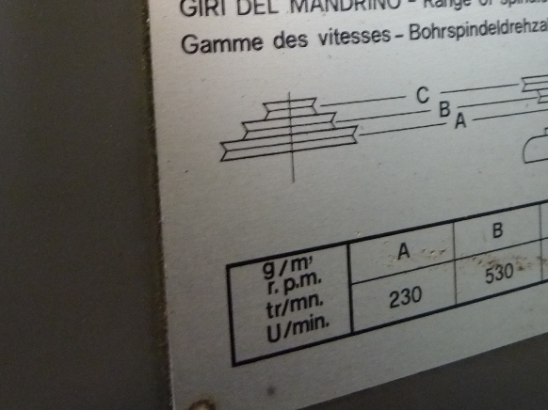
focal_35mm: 44
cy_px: 64
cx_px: 278
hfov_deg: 43.0
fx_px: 696
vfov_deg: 31.7
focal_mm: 4.1
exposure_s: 1/4
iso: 400
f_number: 3.3
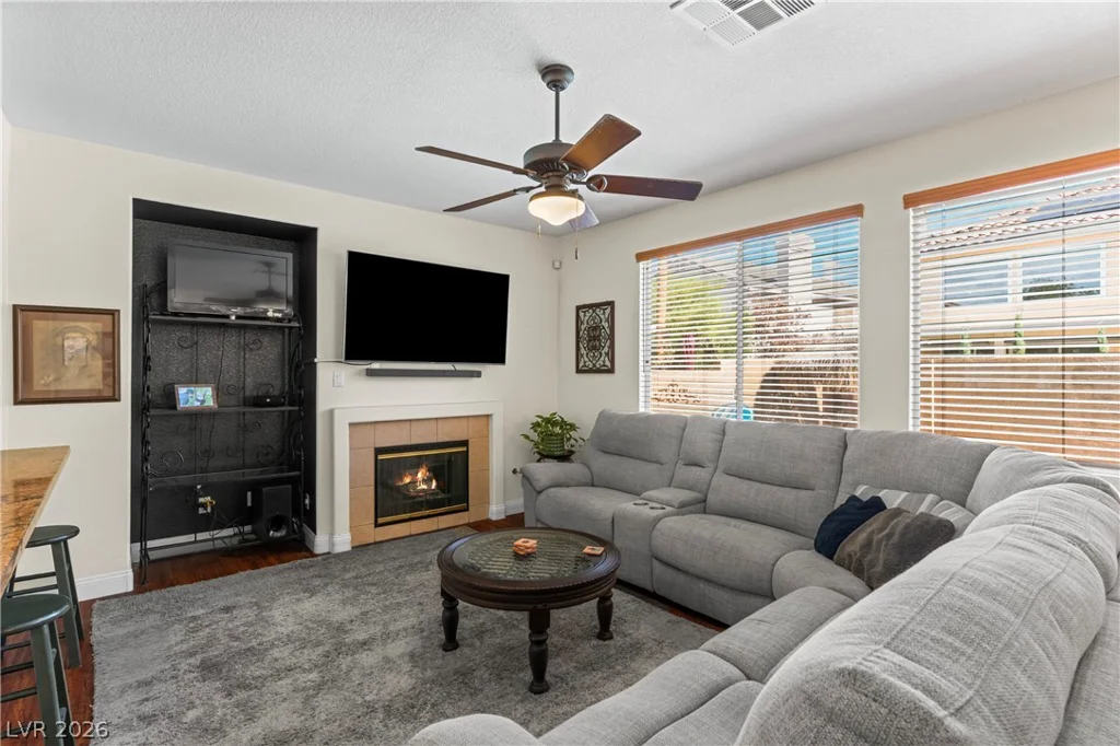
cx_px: 560
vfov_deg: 67.3
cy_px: 373
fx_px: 560
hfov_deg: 90.0
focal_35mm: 18
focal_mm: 18
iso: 400
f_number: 8
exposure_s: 1/250
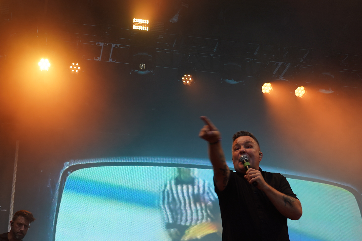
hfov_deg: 32.3
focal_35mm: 62
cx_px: 147
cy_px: 206
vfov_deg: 21.5
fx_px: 623
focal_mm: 30
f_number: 4
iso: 100
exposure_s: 1/60
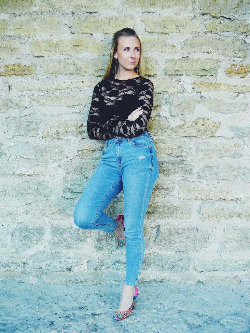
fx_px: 347
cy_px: 166
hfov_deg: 39.7
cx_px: 125
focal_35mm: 36
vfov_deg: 51.4
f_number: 2.8
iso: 100
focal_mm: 6
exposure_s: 1/80
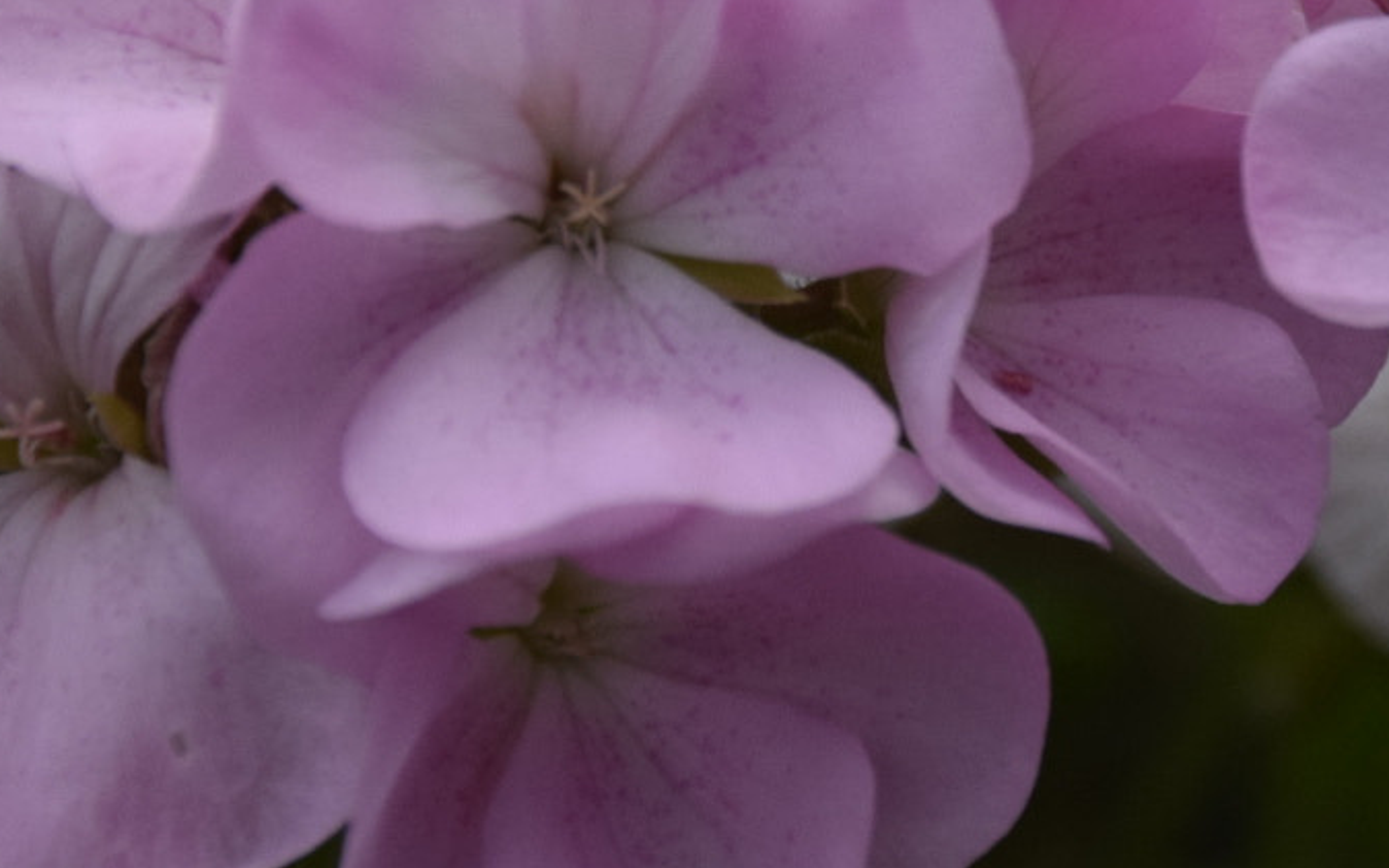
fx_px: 11817
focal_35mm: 312
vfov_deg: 4.2
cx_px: 995
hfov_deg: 6.7
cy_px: -128
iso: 1000
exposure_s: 1/4000
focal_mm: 85
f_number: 9
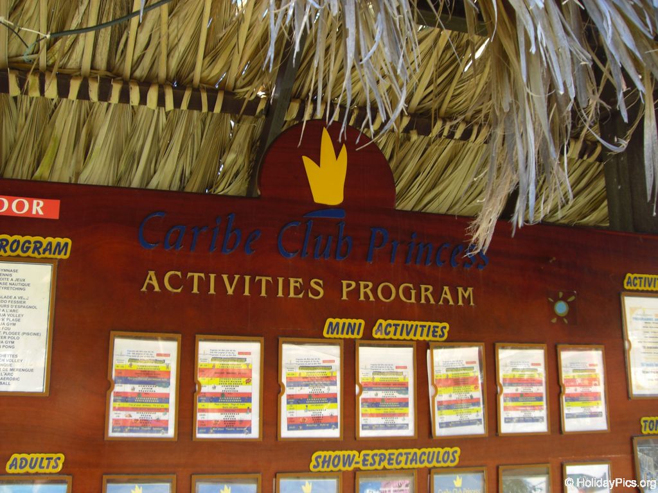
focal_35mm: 38
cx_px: 329
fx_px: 722
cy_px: 246
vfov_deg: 37.7
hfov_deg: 49.0
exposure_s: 1/160
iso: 64
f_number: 2.7
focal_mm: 6.2
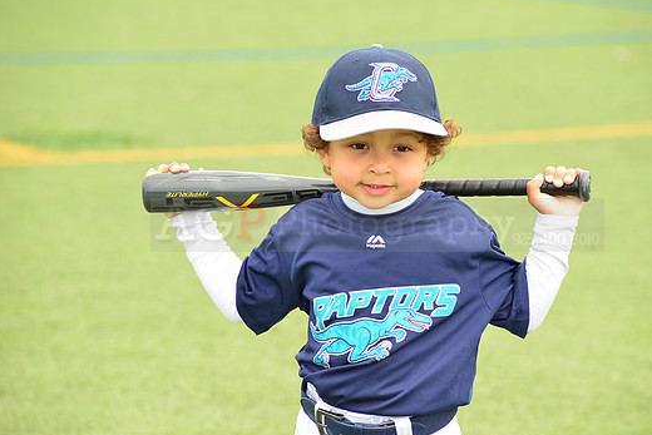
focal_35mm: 223
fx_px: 4040
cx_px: 361
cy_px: 215
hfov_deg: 9.2
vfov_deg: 6.2
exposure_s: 1/200
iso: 250
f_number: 8
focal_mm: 200
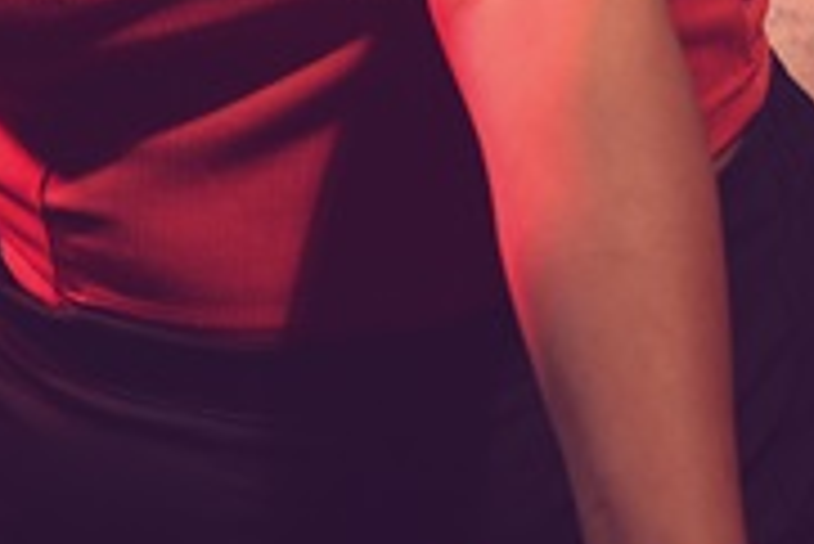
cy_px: -270
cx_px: 283
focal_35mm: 506
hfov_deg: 4.1
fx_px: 11450
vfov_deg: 2.7
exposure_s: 1/100
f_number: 2.8
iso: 200
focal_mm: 102
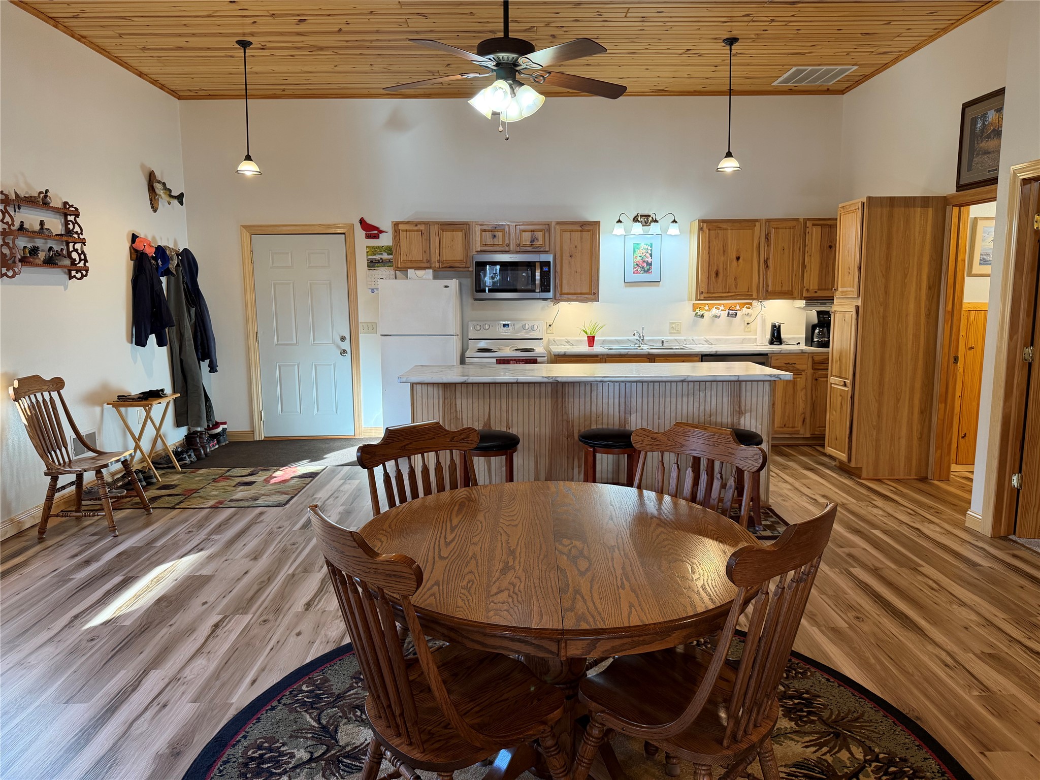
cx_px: 520
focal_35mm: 24
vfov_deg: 56.8
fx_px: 721
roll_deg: +0.3
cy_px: 390
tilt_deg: -8.1
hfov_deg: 71.6
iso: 320
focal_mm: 6.76
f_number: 1.78
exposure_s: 1/60
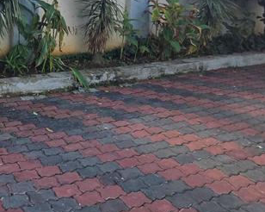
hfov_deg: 40.7
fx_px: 259
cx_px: -41
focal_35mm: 33
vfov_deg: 39.3
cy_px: 0
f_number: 1.9
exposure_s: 1/1111
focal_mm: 2.2
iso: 40
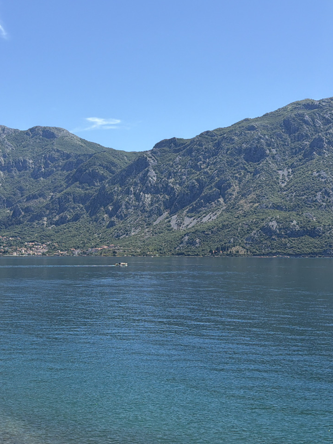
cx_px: 110
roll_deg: -0.5
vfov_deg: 38.1
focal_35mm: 50
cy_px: 259
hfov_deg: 28.9
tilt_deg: -0.3
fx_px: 641
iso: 80
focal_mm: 6.76
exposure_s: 1/3953
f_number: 1.78
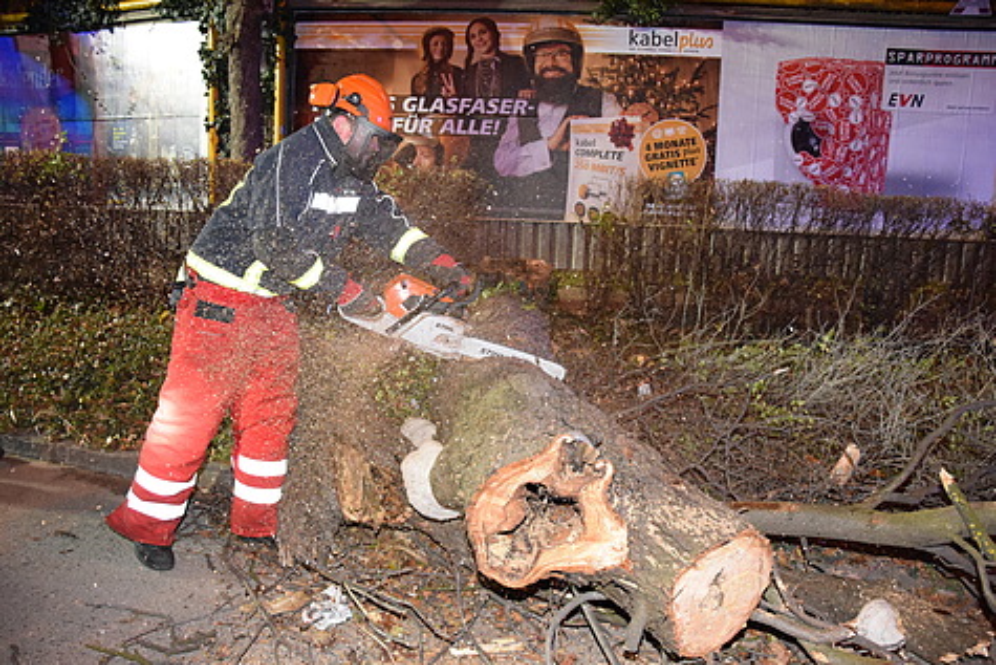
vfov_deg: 48.0
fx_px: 747
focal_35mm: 27
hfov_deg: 67.4
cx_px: 498
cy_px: 332
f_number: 3.5
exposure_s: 1/60
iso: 3200
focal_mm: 18
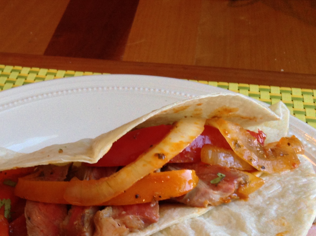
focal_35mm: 59
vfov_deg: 24.2
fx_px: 538
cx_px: 69
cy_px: 206
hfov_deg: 32.0
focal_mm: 3.3
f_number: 2.4
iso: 40
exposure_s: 1/24
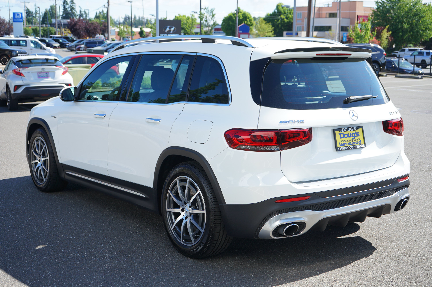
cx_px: 216
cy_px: 144
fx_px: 599
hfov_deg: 39.6
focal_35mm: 50
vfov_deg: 26.9
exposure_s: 1/200
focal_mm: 50
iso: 100
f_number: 6.3
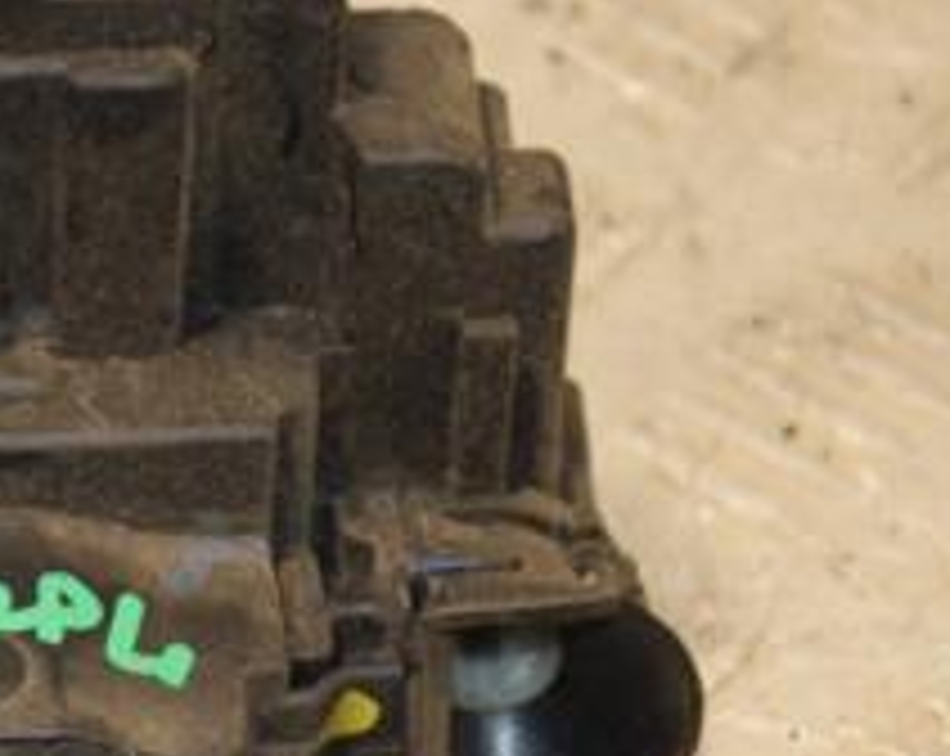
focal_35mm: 393
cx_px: -95
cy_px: 536
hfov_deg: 4.9
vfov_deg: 3.9
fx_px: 11029
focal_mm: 98
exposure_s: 1/125
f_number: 5.6
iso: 800
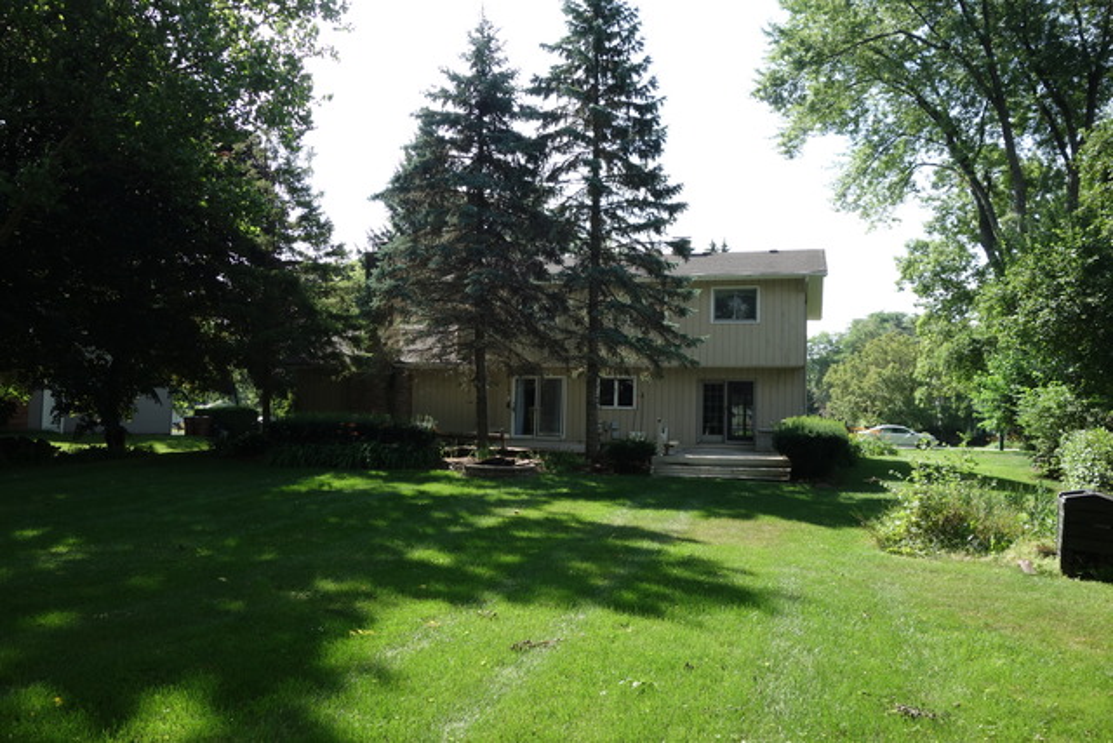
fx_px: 866
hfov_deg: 65.5
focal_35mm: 28
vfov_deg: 46.4
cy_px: 372
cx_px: 556
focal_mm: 10.4
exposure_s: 1/160
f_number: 5.6
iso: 125
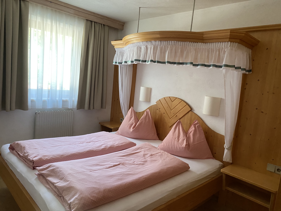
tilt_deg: -7.6
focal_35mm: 26
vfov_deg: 53.1
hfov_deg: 67.3
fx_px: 211
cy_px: 106
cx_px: 140
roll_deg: -5.7
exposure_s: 1/60
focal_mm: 4.25
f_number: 1.8
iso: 400
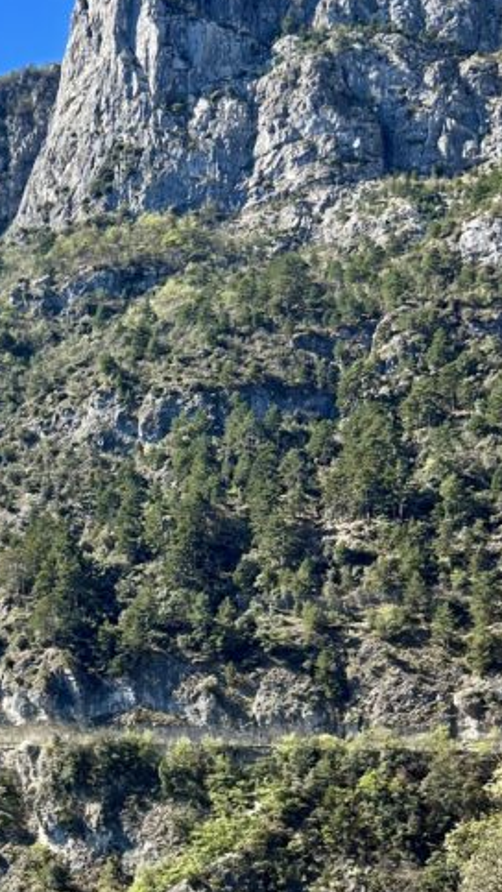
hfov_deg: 18.5
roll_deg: -0.7
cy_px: 726
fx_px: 1419
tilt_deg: +7.0
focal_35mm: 60
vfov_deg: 33.8
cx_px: -173
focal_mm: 5.7
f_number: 1.5
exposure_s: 1/2695
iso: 50
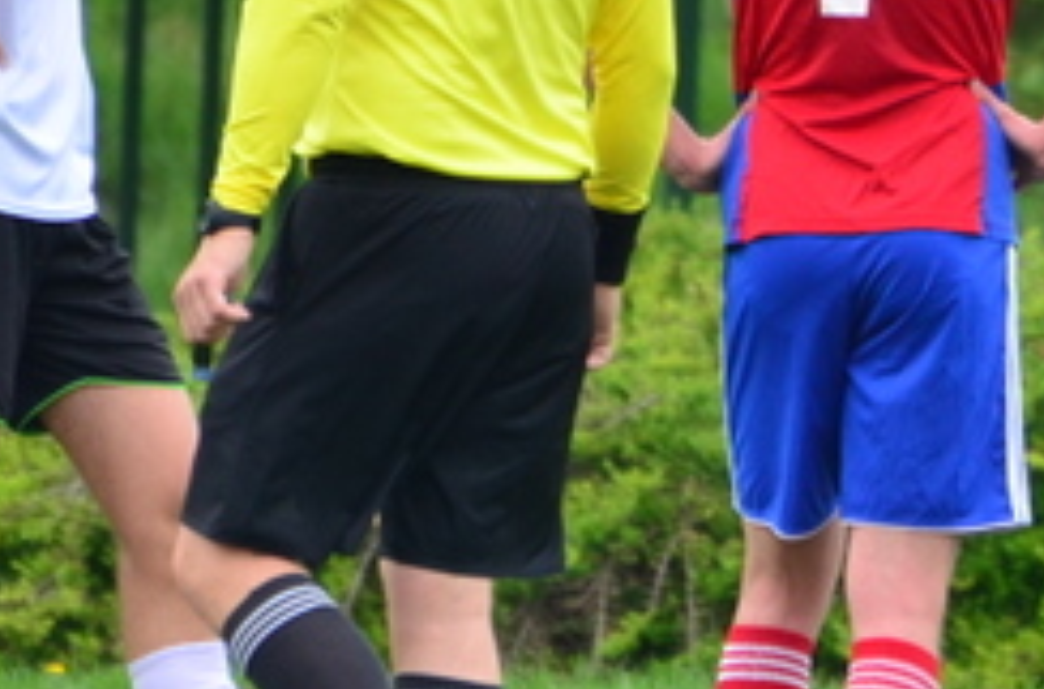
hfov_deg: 1.2
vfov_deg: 0.8
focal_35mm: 1662
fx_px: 48043
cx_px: 1699
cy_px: 518
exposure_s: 1/400
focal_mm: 300
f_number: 5.6
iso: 640
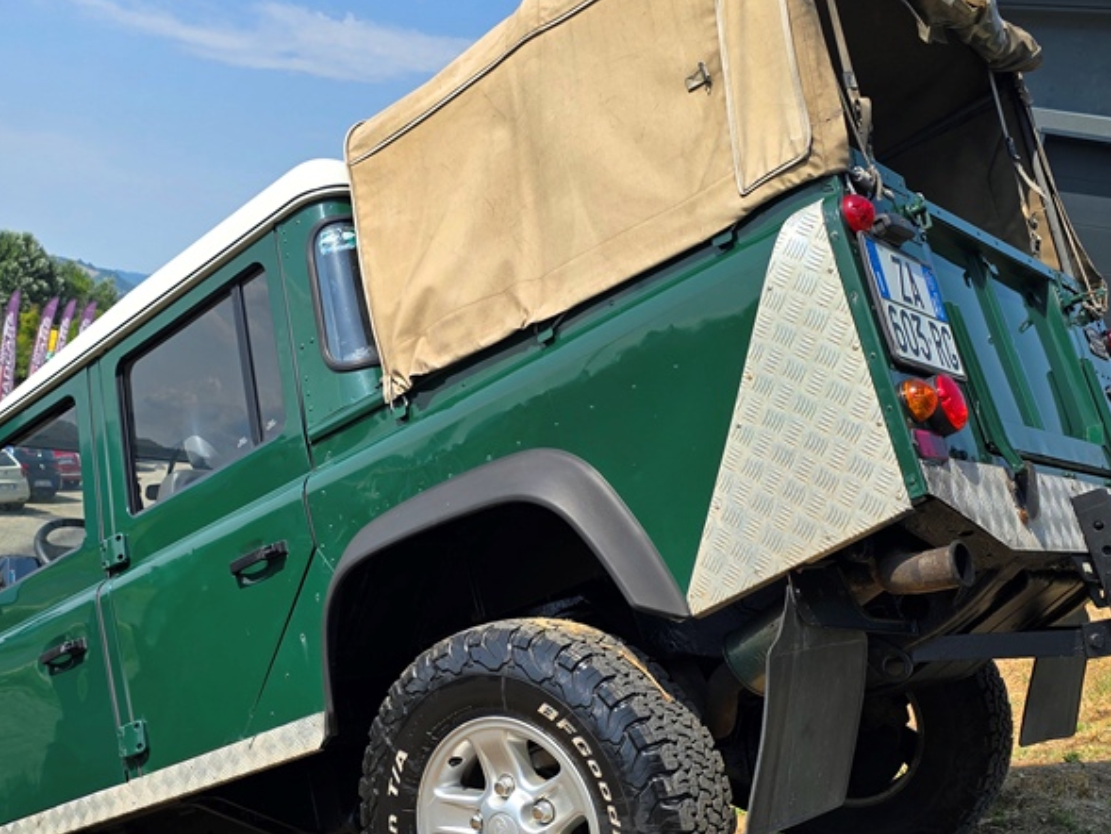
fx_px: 1284
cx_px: 439
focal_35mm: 40
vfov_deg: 35.6
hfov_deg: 46.5
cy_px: 562
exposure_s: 1/677
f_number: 1.7
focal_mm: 6.3
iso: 12
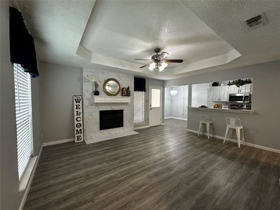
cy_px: 105
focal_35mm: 14
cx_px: 140
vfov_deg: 85.7
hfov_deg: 102.1
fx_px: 113
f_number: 2.2
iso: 250
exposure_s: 1/60
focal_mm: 2.22
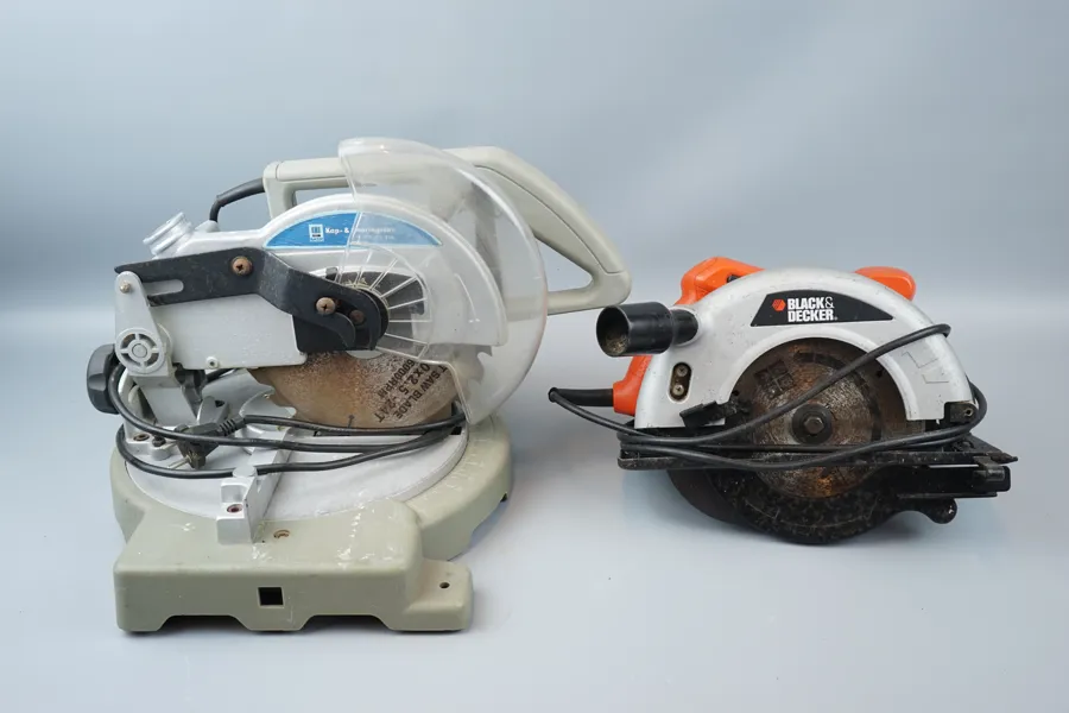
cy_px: 356
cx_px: 534
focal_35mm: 37
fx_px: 1099
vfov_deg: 35.9
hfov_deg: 51.9
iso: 125
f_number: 4
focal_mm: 37
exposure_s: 1/60
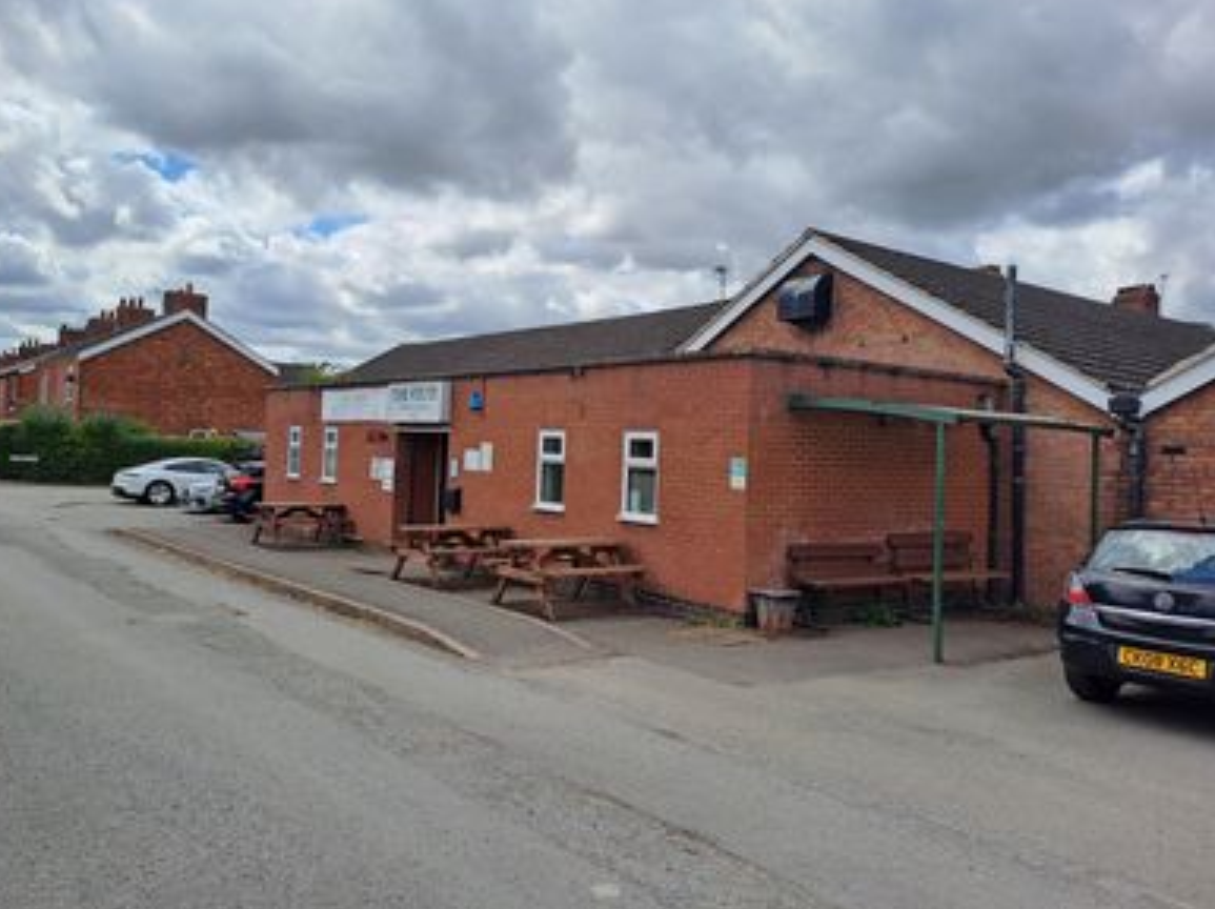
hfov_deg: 67.3
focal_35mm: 26
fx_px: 912
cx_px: 590
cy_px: 445
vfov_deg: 53.0
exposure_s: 1/2110
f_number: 1.8
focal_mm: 4.65
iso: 32
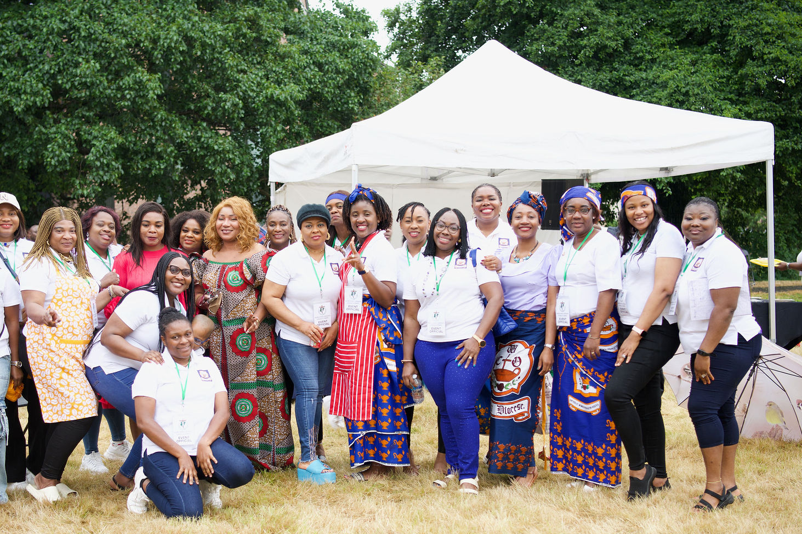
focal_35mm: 56
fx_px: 1247
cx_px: 355
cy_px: 340
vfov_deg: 24.1
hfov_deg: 35.6
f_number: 2.8
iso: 160
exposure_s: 1/60
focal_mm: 40
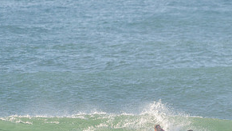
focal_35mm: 1045
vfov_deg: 1.2
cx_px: 182
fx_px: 6431
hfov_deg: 2.1
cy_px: 137
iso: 220
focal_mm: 500
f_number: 5.6
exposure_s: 1/1600
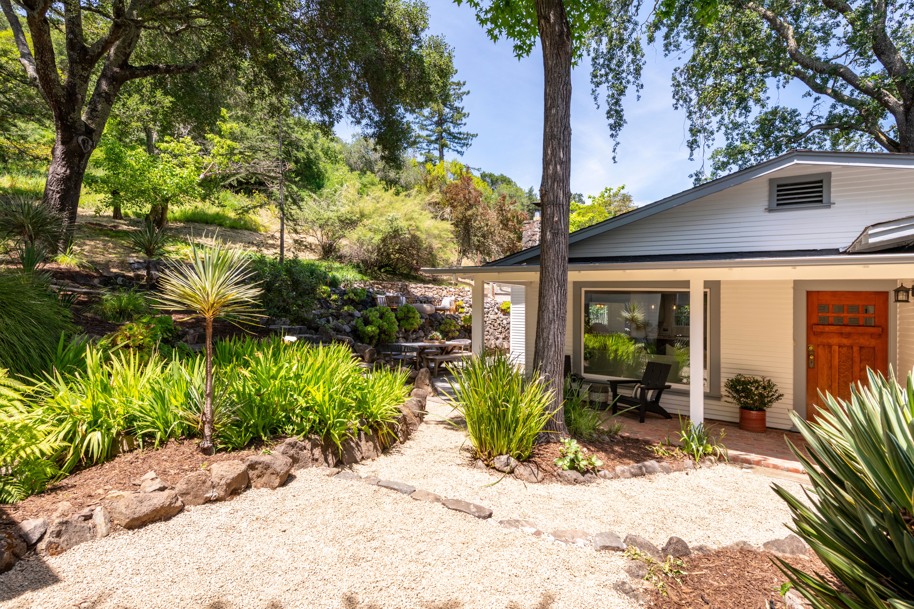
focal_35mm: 19
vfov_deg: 64.6
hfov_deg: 86.9
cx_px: 457
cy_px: 304
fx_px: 482
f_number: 9
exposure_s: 1/200
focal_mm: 19
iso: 250
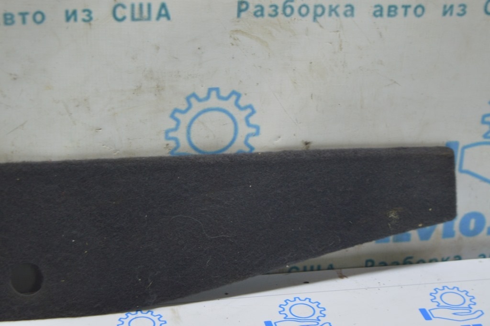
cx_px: 245
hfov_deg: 24.6
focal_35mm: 82
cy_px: 163
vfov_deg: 16.5
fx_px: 1122
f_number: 5.6
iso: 400
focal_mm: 55
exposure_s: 1/20
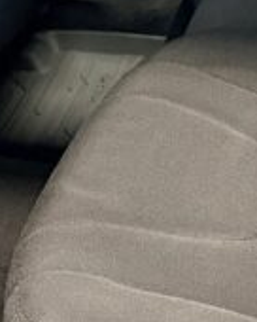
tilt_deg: -17.7
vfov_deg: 12.1
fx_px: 1455
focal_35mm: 153
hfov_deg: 9.8
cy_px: -142
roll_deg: -0.1
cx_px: 361
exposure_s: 1/25
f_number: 1.6
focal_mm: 5.96
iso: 500
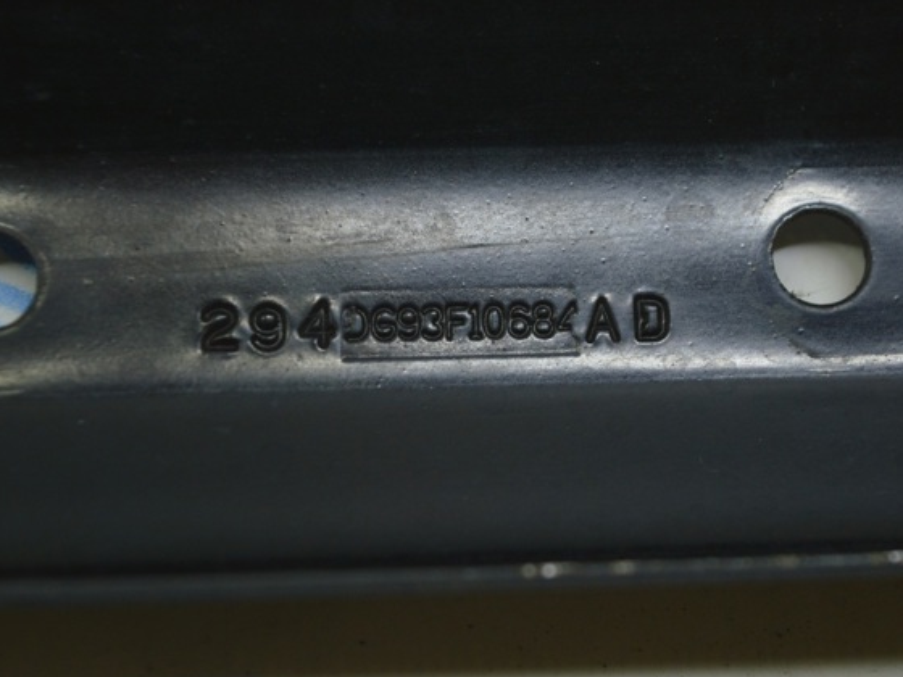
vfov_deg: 16.3
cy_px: 339
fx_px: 2362
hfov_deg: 21.6
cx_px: 458
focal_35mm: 91
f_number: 5.6
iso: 400
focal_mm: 55
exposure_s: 1/60
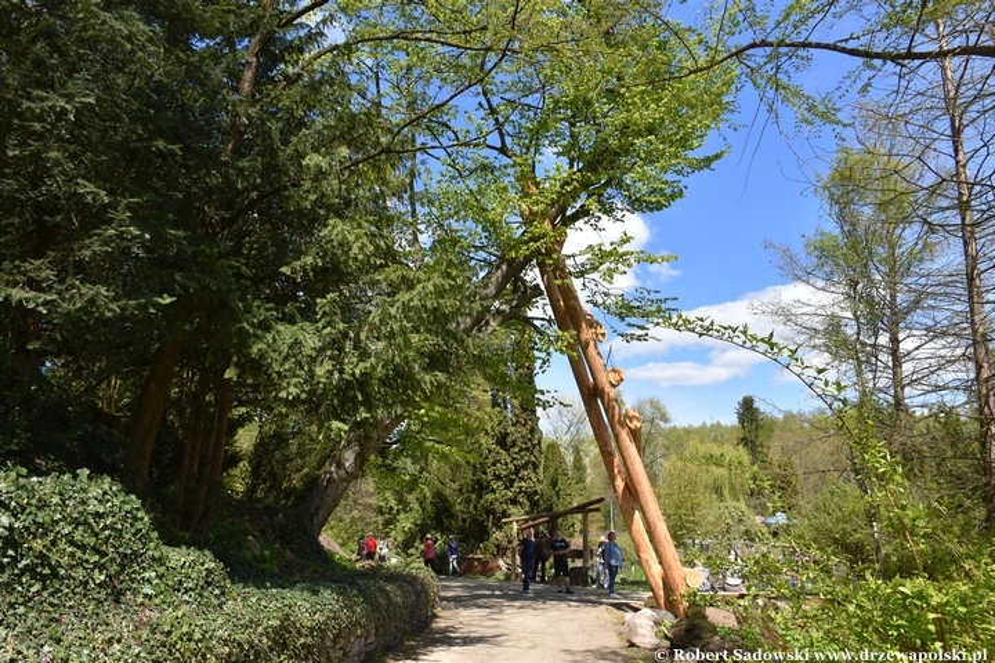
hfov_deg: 67.4
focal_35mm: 27
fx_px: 746
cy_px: 332
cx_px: 498
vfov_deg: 47.9
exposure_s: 1/320
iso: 200
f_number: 8
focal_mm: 18
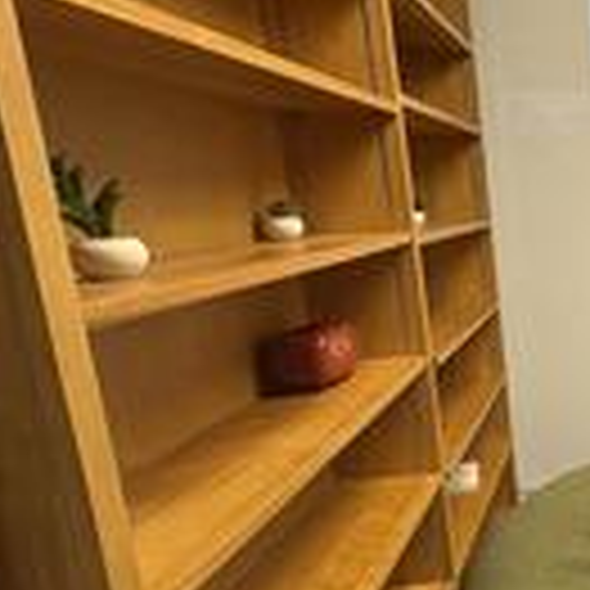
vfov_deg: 48.4
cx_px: 734
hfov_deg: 35.8
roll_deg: +2.1
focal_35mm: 34
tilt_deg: -11.8
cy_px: 311
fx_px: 656
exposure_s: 1/60
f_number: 2.2
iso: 250
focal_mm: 2.22
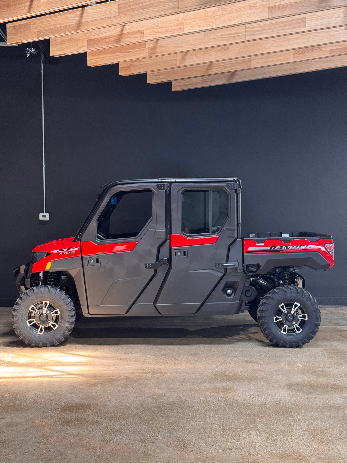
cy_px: 232
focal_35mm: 48
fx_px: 642
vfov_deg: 39.7
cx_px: 174
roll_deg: +0.5
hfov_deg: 30.3
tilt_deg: -2.2
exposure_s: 1/60
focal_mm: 6.76
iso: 200
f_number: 1.78
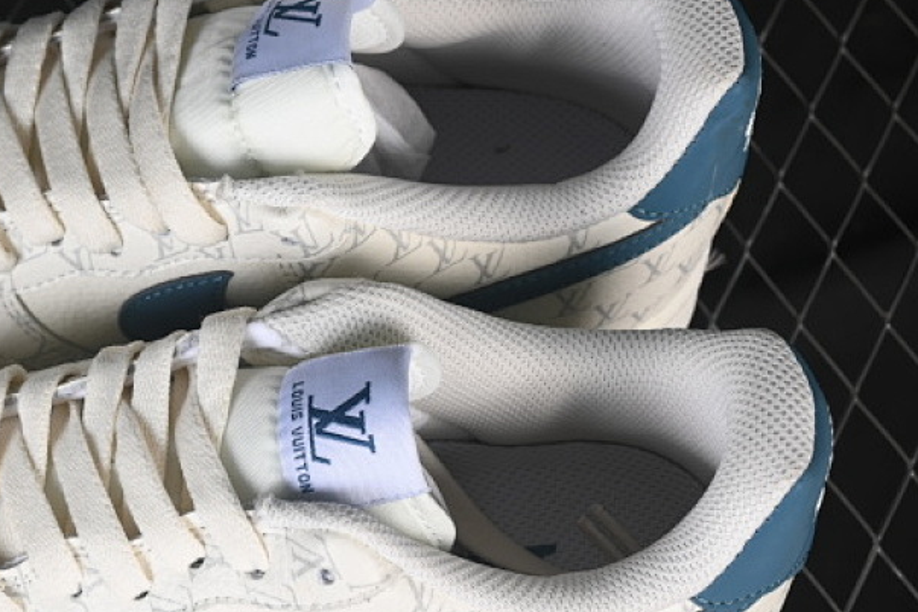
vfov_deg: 10.2
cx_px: 146
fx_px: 3418
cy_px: 390
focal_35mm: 134
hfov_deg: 15.2
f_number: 7.1
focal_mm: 50
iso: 160
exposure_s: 1/100
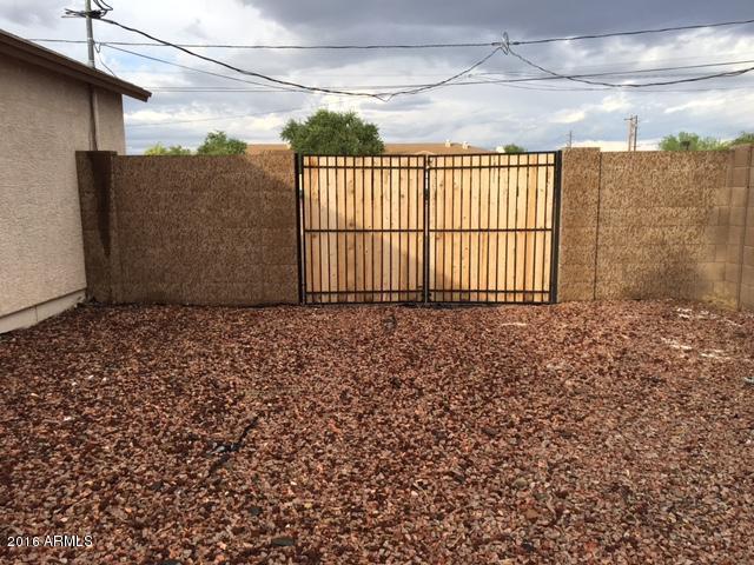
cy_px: 282
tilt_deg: -8.3
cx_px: 377
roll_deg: +0.4
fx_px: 632
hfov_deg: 61.7
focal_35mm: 29
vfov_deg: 48.2
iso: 25
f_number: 2.2
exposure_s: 1/718
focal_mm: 4.15
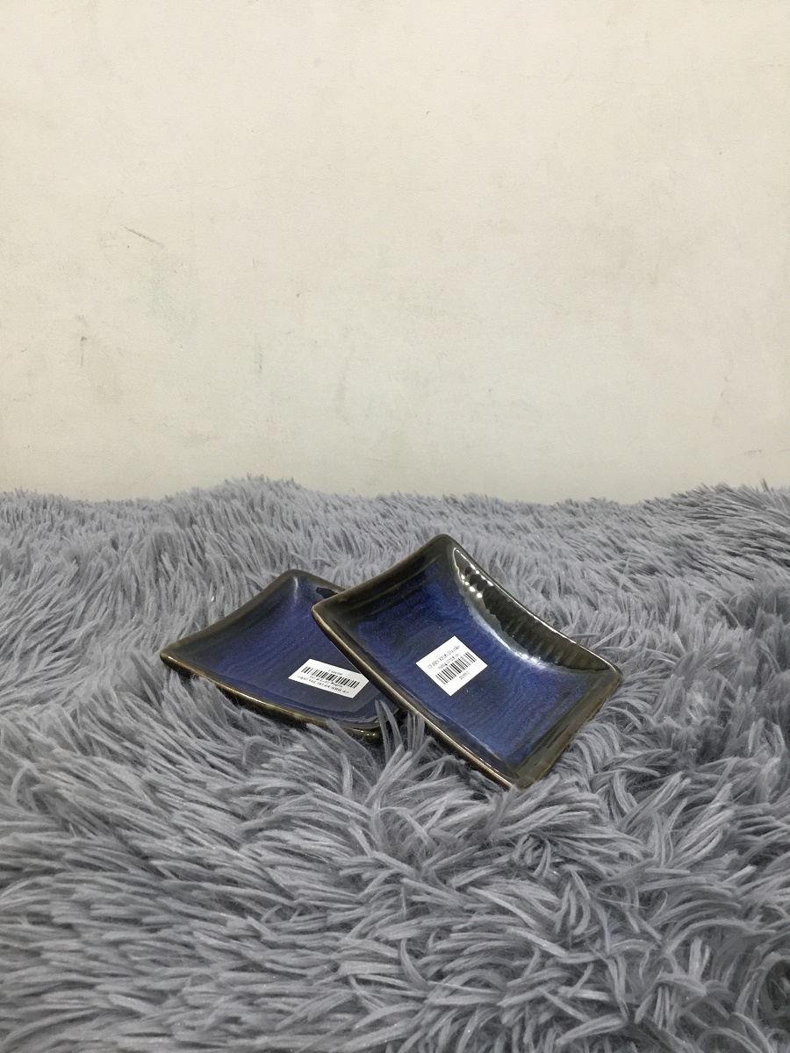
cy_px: 526
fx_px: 943
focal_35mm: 31
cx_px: 395
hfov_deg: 45.4
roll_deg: +2.2
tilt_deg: -20.1
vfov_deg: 58.4
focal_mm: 3.3
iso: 125
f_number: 2.4
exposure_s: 1/33
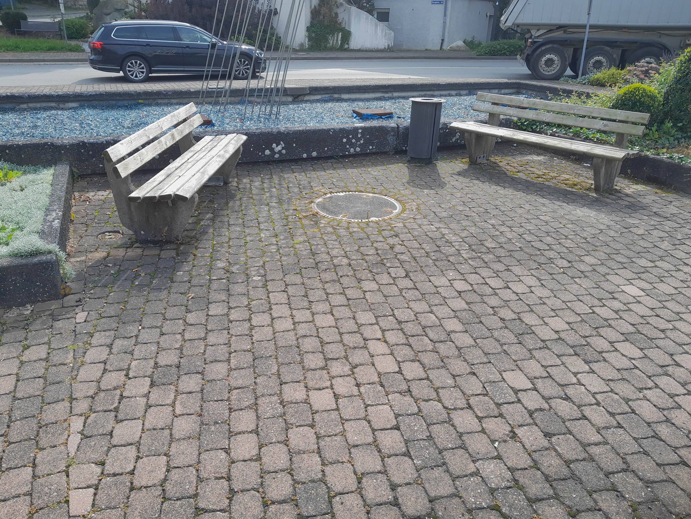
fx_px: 519
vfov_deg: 53.1
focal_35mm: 26
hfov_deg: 67.3
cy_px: 260
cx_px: 346
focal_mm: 4
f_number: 1.8
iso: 40
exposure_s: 1/739
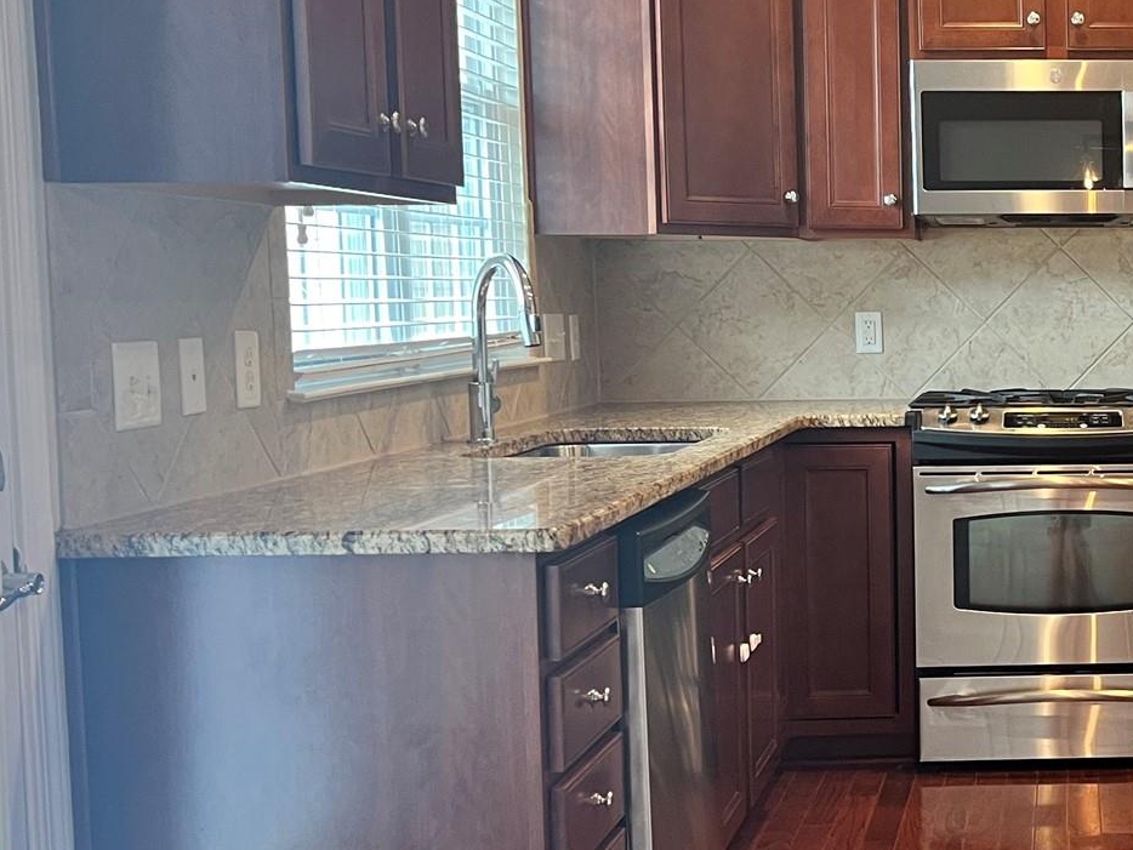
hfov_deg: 31.0
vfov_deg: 25.7
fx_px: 1866
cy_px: 433
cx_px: 1167
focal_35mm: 57
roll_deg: +0.7
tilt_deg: -4.5
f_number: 1.5
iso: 125
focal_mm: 5.7
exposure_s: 1/60
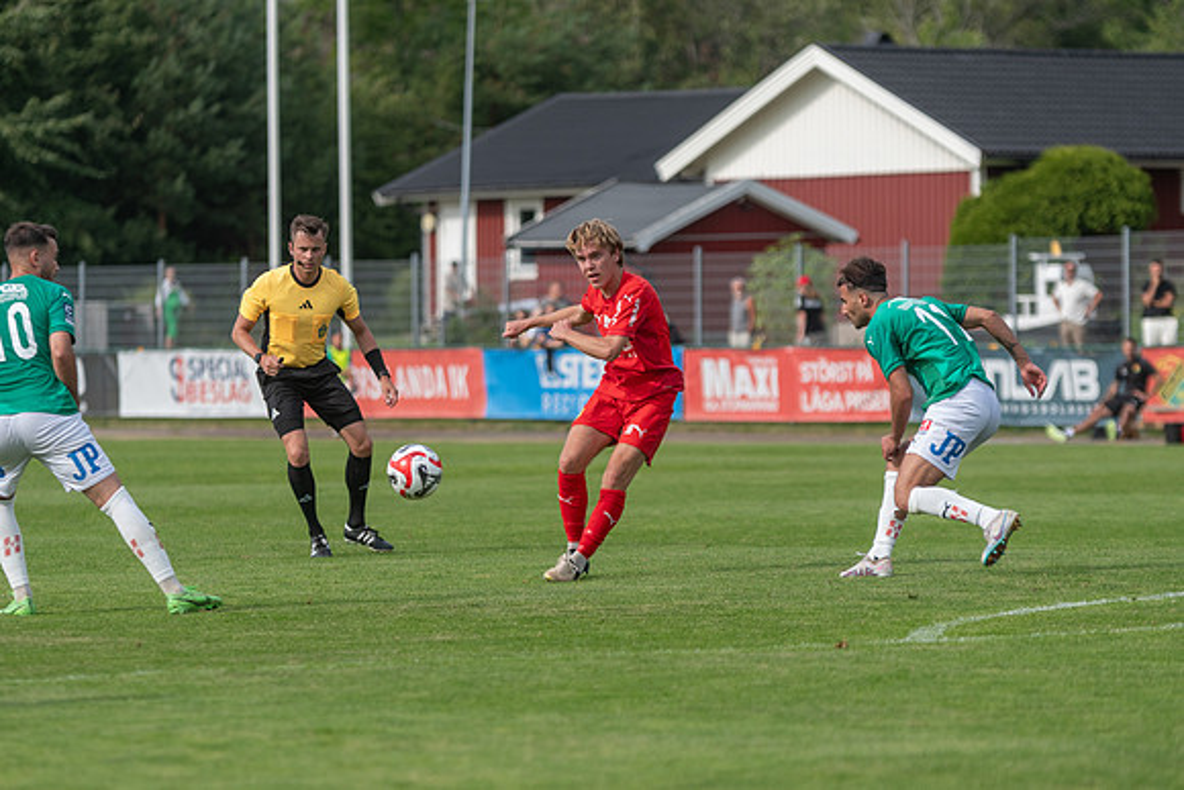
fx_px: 7401
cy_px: 395
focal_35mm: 225
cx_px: 592
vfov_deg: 6.1
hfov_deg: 9.1
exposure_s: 1/1600
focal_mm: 150
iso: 250
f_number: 3.2
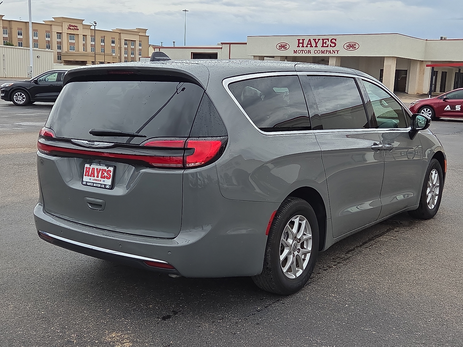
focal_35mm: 42
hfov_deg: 44.8
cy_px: 174
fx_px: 562
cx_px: 232
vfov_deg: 34.3
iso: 25
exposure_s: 1/526
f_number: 1.8
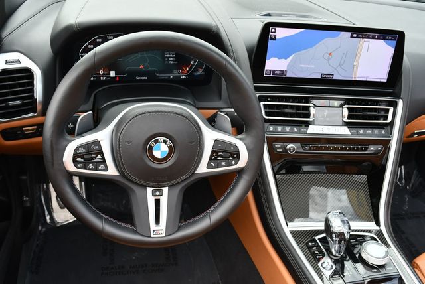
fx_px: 425
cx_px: 212
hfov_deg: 53.1
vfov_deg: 36.9
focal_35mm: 36
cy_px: 142
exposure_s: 1/250
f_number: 5
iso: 400
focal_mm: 18
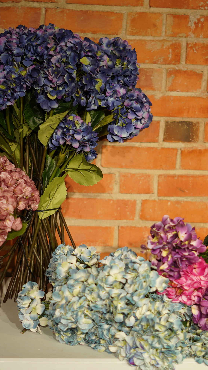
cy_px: 185
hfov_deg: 15.3
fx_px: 775
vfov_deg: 26.8
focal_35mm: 79
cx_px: 108
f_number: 1.8
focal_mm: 50
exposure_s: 1/100
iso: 100
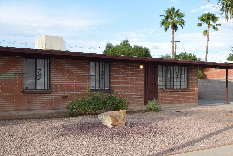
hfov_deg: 36.9
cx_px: 111
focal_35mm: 54
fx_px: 349
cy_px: 86
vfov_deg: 25.0
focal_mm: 32
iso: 100
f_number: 7.1
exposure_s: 1/200
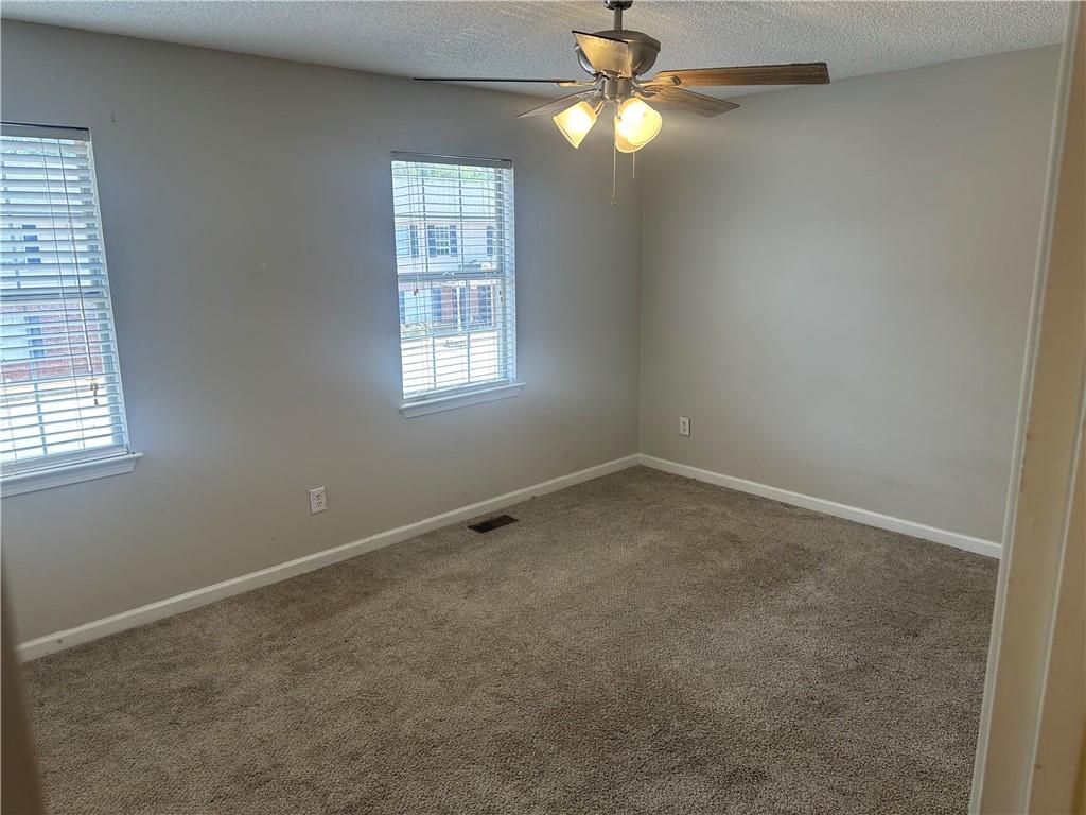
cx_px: 543
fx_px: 753
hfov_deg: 71.6
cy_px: 408
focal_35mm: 24
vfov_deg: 56.8
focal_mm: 6.86
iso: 125
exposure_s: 1/141
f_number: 1.78
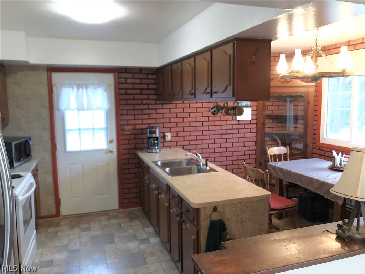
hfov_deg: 63.4
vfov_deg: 49.7
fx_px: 295
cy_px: 137
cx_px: 182
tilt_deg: -7.3
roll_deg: +0.7
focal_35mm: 28
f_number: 1.8
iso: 40
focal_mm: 3.99
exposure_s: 1/17
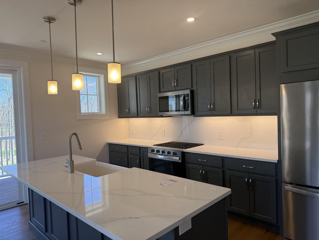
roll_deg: +2.3
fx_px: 221
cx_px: 160
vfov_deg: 56.8
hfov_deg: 71.6
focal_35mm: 24
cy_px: 120
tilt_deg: -0.8
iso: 125
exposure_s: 1/240
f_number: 1.78
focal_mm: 6.76
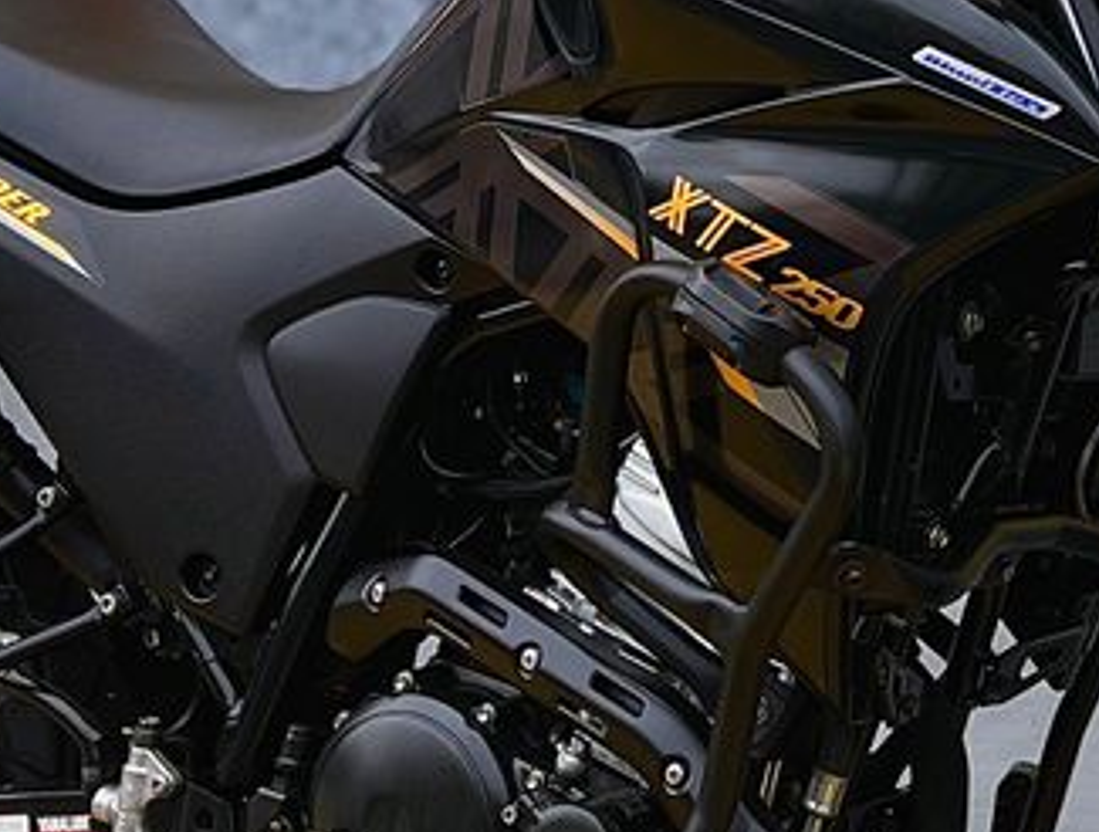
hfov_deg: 25.1
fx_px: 2421
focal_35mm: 76
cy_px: 233
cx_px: 905
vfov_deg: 19.4
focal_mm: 5.7
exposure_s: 1/894
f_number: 1.5
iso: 50
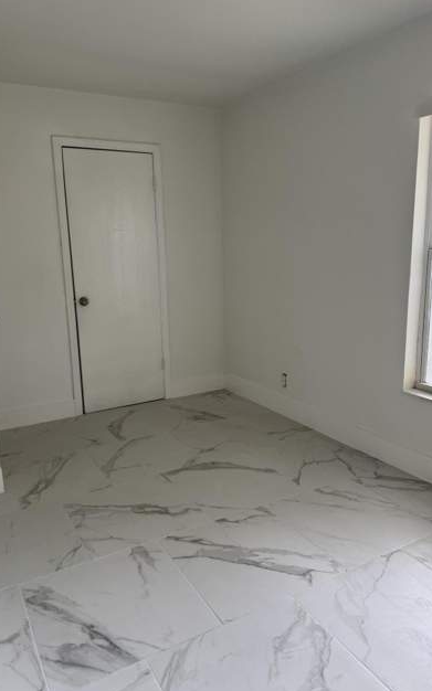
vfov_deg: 70.4
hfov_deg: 47.6
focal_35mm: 26
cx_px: 206
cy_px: 343
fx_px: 490
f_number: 1.78
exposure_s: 1/120
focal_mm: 6.76
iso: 125
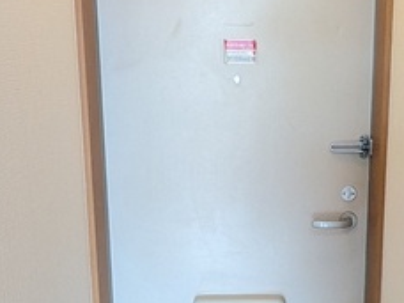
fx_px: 689
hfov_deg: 32.5
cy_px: 225
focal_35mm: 59
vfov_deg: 24.6
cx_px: 266
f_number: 2.2
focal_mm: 1.83
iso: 219
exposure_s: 1/60
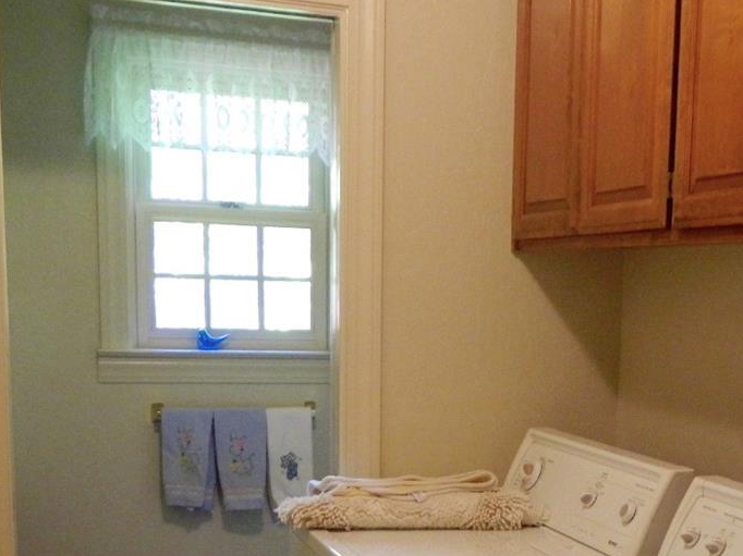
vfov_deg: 25.8
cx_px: 560
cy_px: 483
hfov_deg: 34.2
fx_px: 1180
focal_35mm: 55
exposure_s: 1/30
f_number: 3.1
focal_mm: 4.5
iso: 360
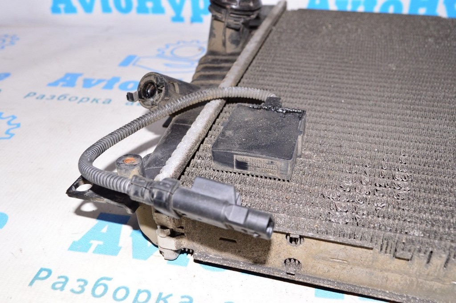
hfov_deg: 53.2
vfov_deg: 36.8
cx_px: 228
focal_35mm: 36
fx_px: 456
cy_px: 152
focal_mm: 24
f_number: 8
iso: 1600
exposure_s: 1/200
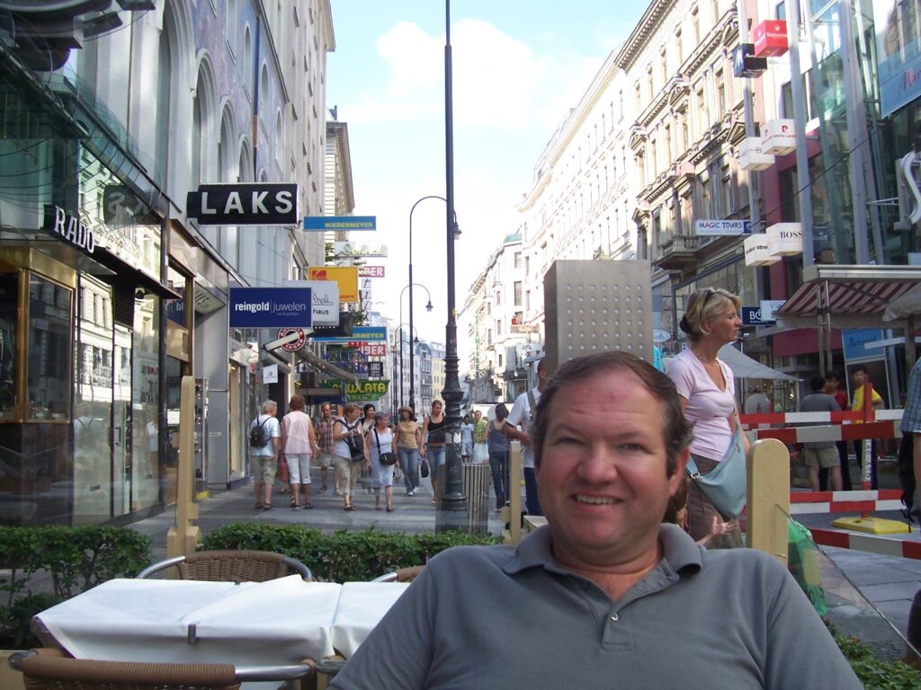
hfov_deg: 54.0
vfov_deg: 41.8
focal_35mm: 34
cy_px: 345
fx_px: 905
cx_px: 460
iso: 80
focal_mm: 5.6
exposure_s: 1/500
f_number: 2.7
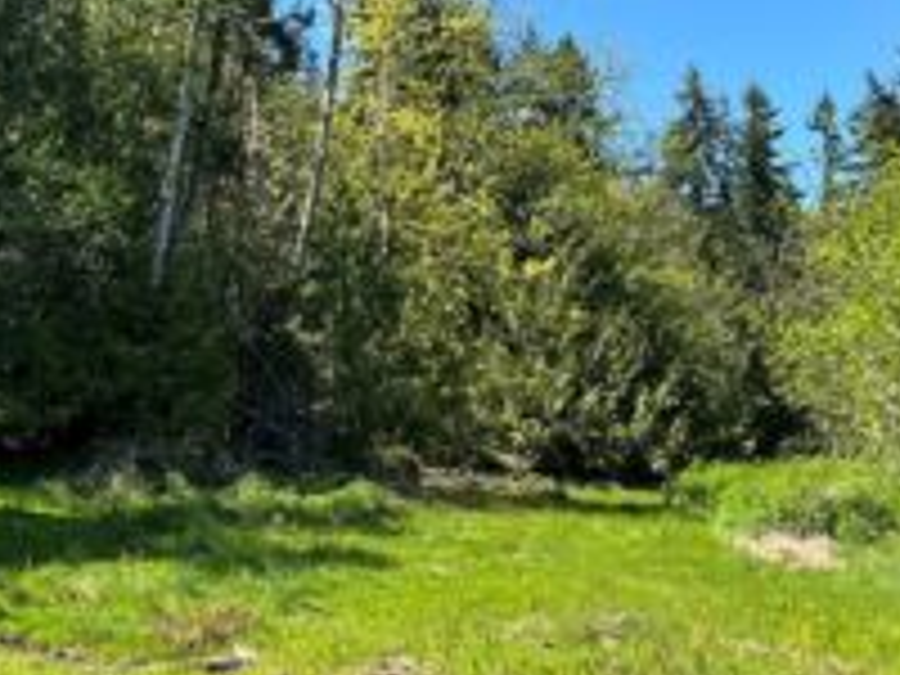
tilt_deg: +3.9
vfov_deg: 27.8
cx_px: 513
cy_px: 454
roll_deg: +2.2
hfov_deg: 36.8
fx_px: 1352
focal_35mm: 52
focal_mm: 5.7
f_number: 1.5
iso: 50
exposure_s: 1/1488
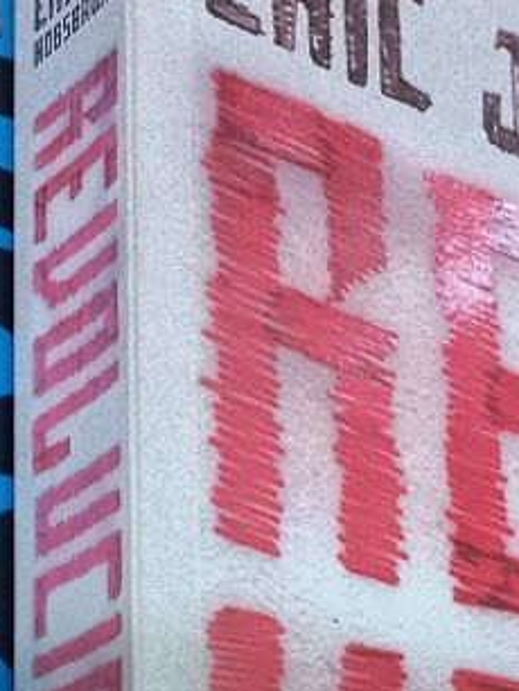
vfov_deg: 18.2
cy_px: 976
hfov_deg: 15.1
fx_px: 1956
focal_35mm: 98
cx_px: 368
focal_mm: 4.6
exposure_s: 1/30
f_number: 1.8
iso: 320
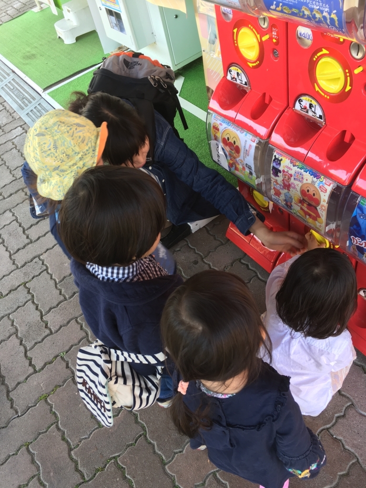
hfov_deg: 48.2
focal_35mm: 29
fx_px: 409
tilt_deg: -47.2
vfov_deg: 61.7
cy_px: 244
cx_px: 183
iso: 25
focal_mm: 4.15
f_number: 2.2
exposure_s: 1/40
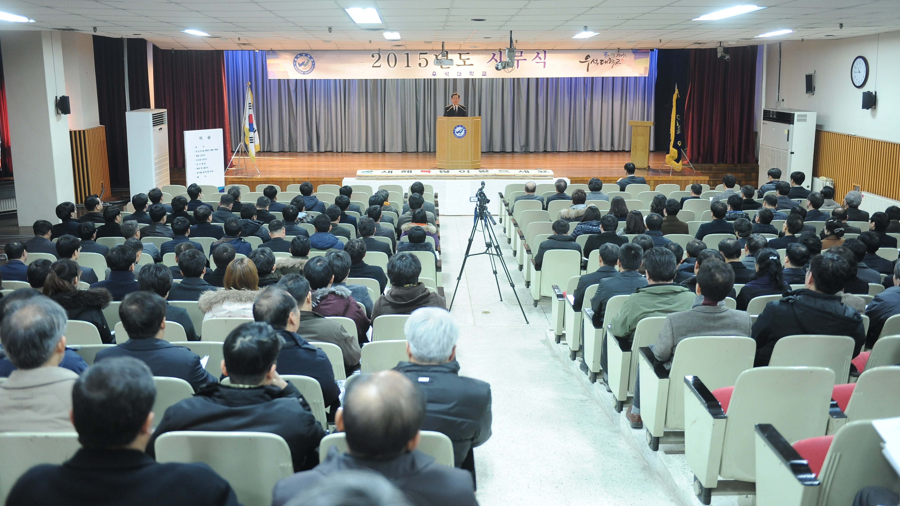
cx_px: 449
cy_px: 213
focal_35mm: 36
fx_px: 859
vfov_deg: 32.8
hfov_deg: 55.3
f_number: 2.8
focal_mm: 34
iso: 2000
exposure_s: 1/90
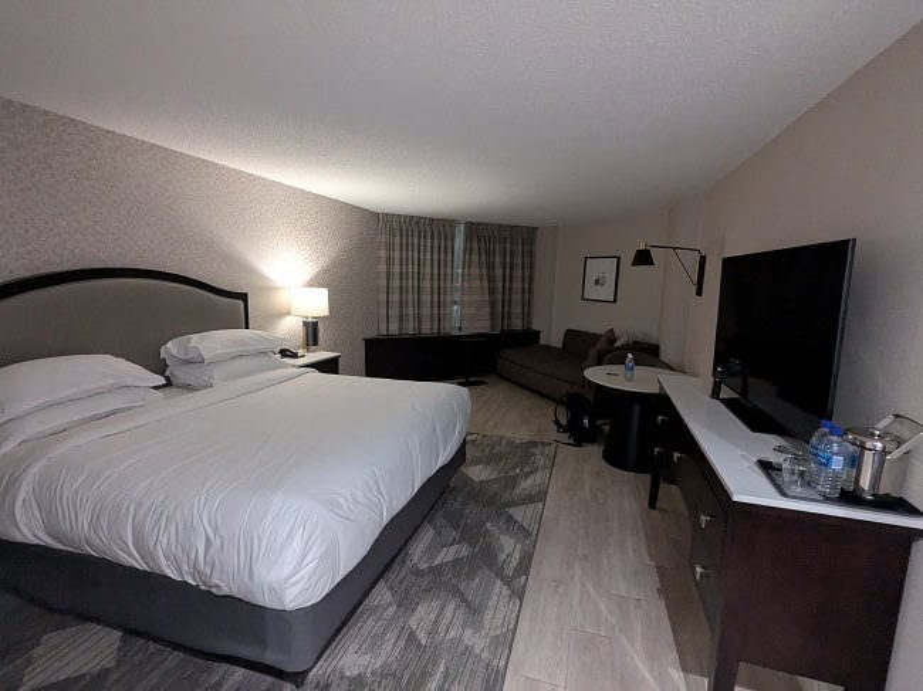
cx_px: 462
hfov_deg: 94.5
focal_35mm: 16
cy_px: 346
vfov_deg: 78.1
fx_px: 426
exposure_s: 1/24
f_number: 2.2
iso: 543
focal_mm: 2.4
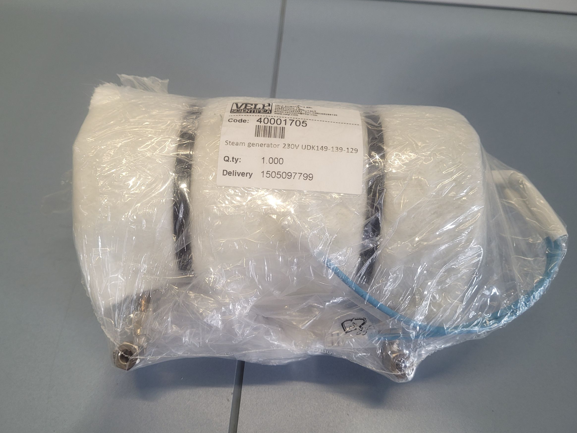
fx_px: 450
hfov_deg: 65.3
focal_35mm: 27
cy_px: 216
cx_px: 284
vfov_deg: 51.4
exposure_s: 1/100
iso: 100
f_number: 1.8
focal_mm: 5.4
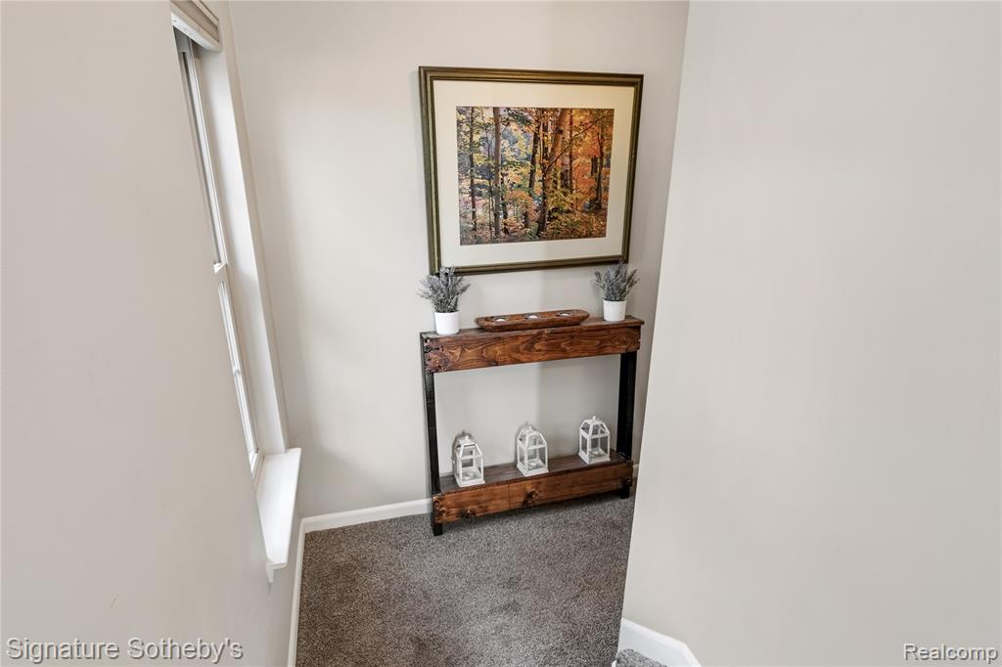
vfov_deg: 64.5
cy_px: 334
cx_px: 501
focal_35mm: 19
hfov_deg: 86.9
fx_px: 529
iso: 800
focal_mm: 12.4
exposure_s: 1/2
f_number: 5.6
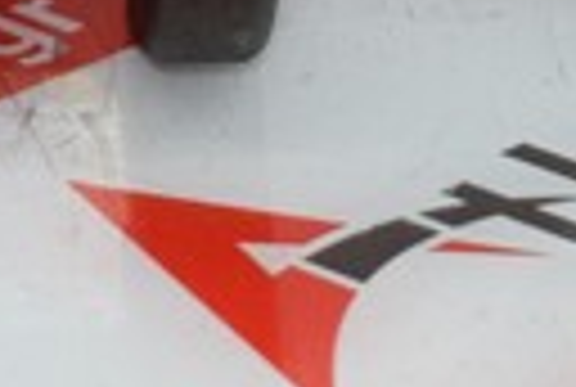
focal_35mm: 374
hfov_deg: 5.5
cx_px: 108
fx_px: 5998
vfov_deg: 3.6
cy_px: -479
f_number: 4.5
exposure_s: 1/80
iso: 500
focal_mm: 32
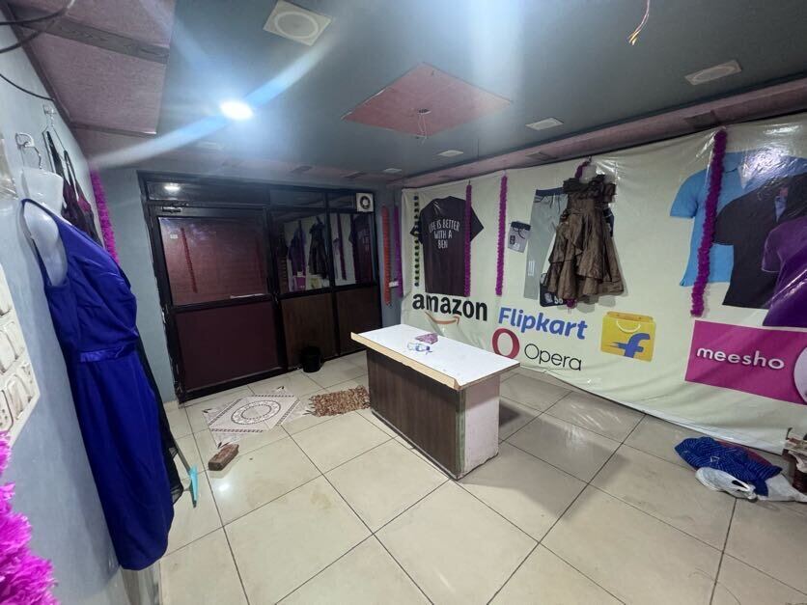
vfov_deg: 85.7
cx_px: 404
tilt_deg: -11.5
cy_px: 302
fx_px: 326
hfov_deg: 102.1
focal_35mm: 14
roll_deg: +2.5
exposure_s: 1/50
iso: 800
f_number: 2.2
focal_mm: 2.22
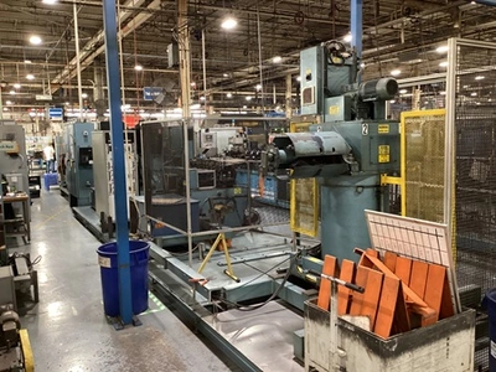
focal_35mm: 31
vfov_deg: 45.4
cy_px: 186
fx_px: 444
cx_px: 248
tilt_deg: -4.5
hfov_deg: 58.4
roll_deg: +2.1
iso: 400
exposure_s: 1/40
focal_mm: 3.3
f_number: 2.4
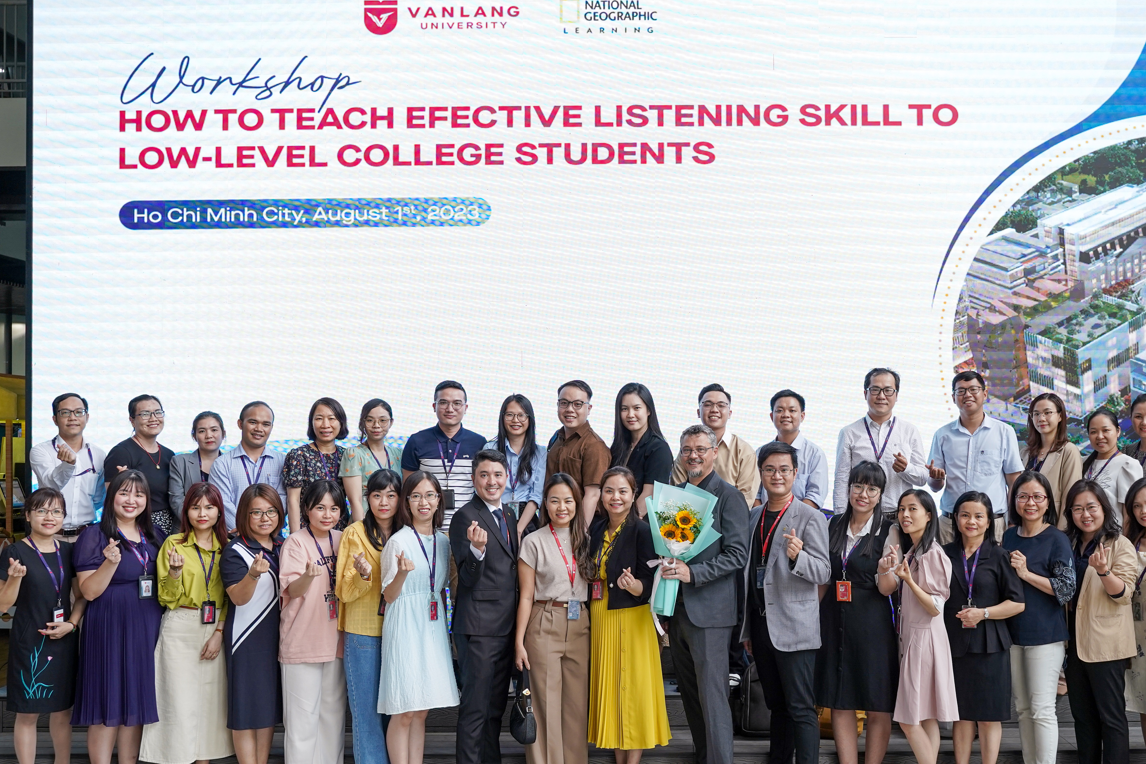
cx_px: 683
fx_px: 1369
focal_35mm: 43
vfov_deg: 31.2
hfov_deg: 45.2
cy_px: 423
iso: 640
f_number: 3.5
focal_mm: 34
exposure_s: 1/200
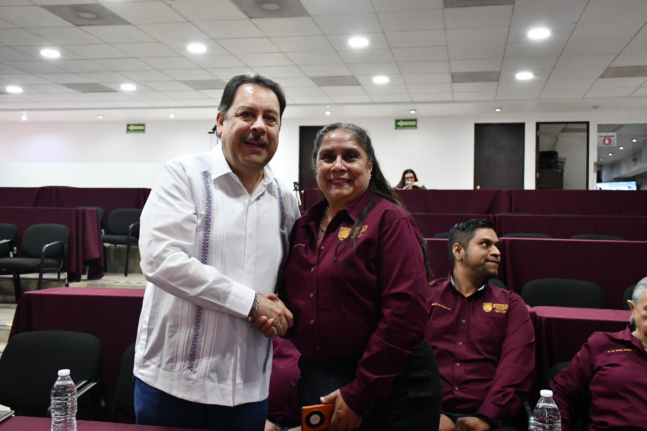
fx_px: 647
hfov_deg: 53.1
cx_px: 324
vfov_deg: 36.9
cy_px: 216
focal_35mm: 36
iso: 5000
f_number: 6.3
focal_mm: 24
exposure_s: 1/60
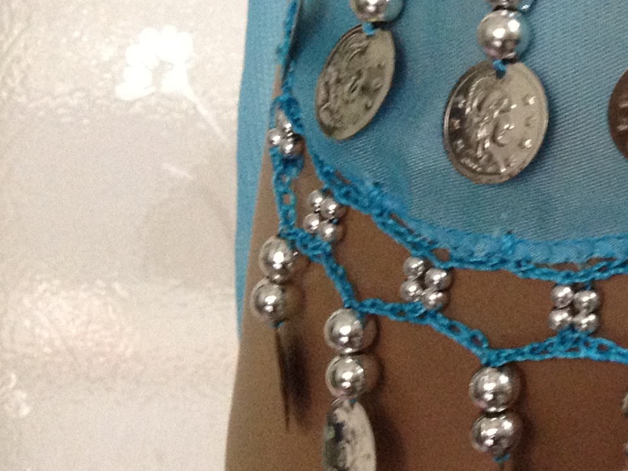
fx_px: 2159
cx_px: 1024
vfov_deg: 12.2
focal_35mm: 119
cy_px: -73
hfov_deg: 15.0
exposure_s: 1/20
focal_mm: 4.28
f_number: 2.4
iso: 200
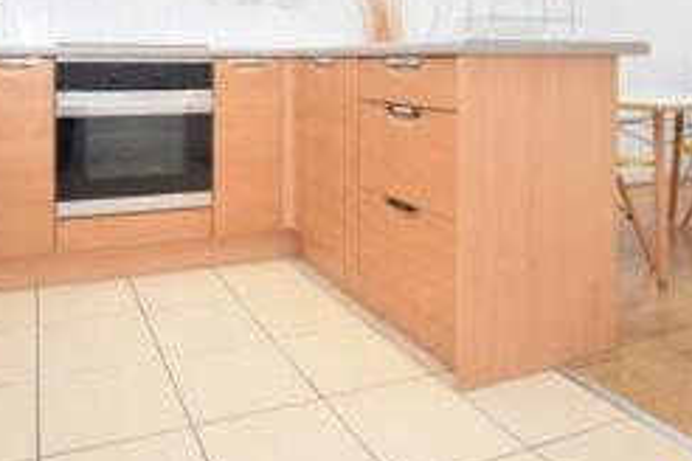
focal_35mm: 29
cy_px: 69
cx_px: 245
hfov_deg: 62.4
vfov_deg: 42.2
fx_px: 557
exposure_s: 1/60
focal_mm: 10
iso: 800
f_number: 4
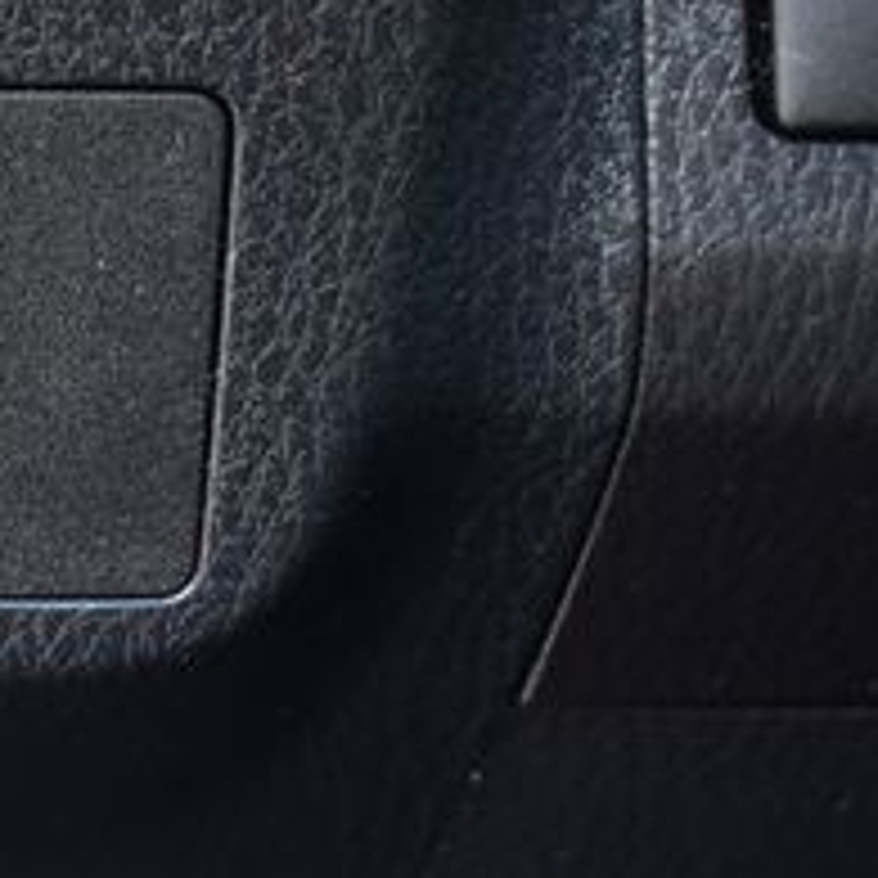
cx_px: -558
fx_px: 3484
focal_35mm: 121
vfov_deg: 14.4
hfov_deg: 13.3
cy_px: 333
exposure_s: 1/15
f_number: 6.3
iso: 1400
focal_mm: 29
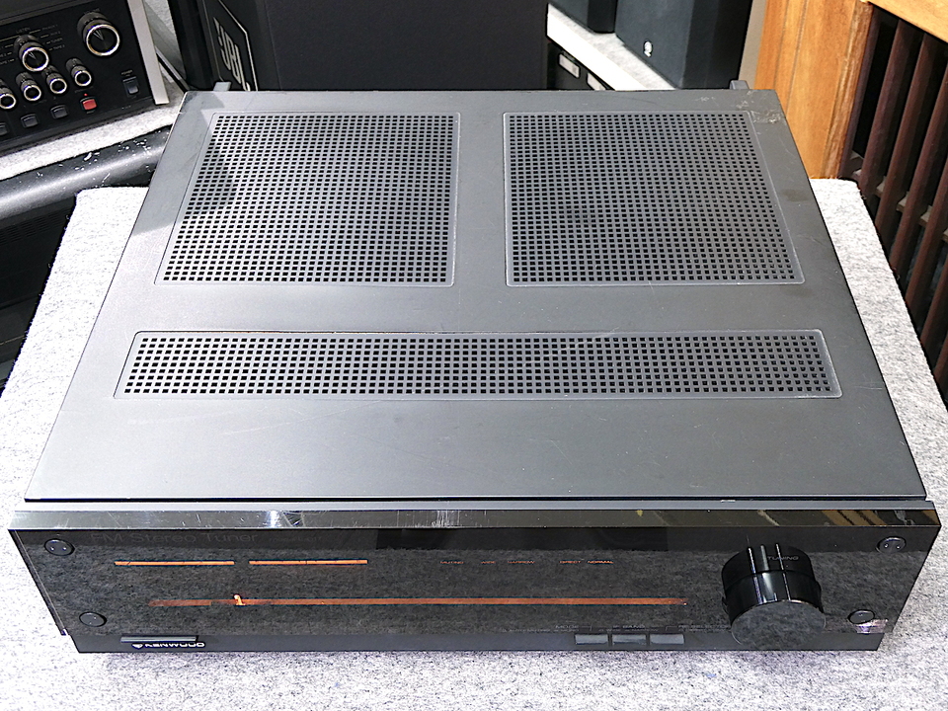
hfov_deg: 50.1
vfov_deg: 38.7
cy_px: 356
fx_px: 1013
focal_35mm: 37
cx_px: 474
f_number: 3.7
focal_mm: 6.7
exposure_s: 1/3.2
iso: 200
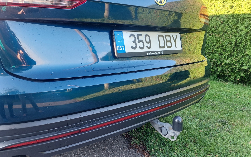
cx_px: 126
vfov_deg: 44.5
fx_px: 192
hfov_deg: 66.5
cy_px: 82
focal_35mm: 28
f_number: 1.8
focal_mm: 5.23
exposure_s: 1/60
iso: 50
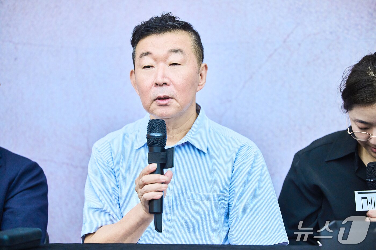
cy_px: 125
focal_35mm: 125
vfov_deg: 11.0
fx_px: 1305
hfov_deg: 16.4
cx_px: 188
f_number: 2.8
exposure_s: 1/160
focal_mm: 125
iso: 2000
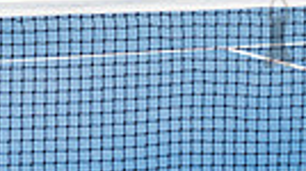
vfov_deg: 4.6
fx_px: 2140
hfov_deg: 8.1
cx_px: -18
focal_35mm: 264
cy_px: -83
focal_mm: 58
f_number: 4.5
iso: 400
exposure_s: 1/640
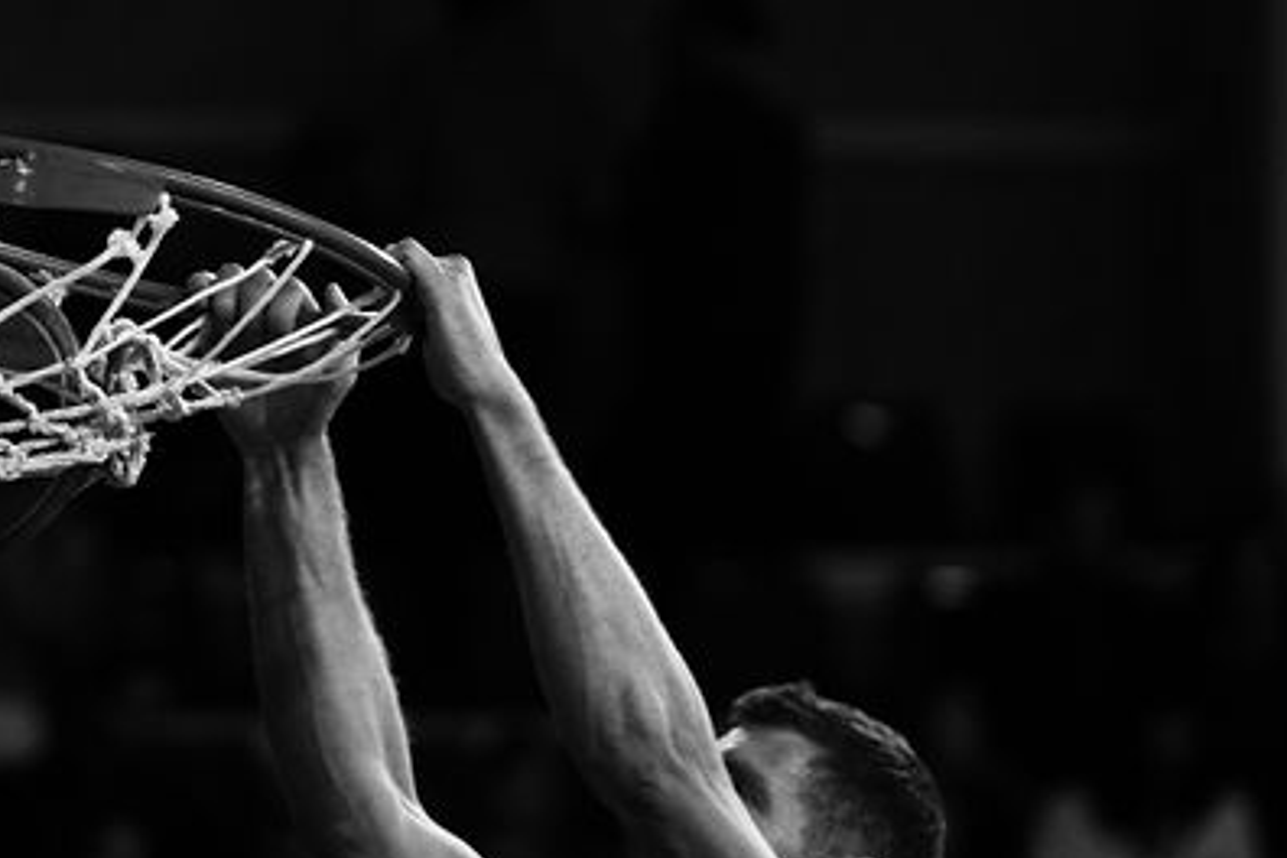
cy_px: 115
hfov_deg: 5.7
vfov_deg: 3.8
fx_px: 12833
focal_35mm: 359
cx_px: 140
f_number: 2.8
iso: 1250
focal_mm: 136
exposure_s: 1/1000
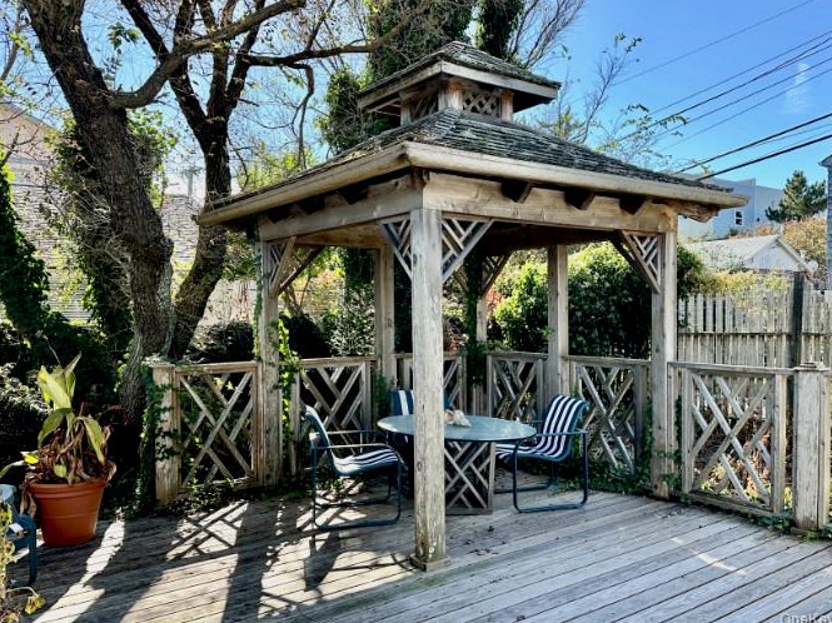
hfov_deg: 67.3
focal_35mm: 26
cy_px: 293
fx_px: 625
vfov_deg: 53.0
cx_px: 427
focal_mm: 6.9
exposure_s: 1/1083
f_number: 1.8
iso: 80
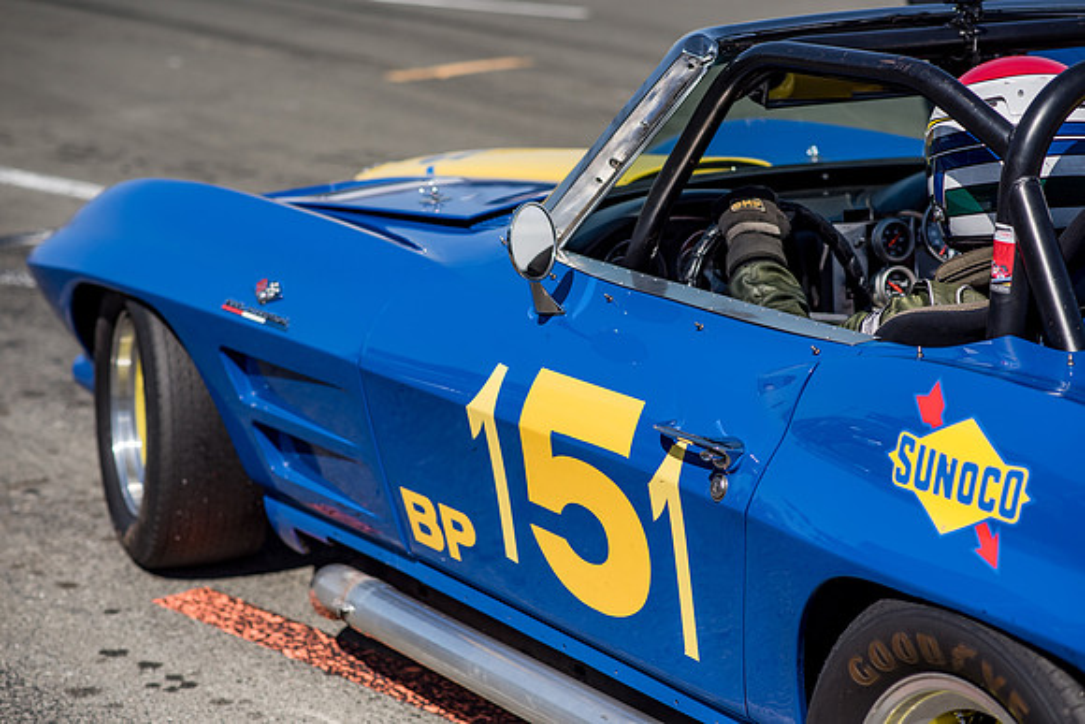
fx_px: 2562
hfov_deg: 23.9
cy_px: 362
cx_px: 542
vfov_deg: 16.1
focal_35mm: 85
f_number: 3.5
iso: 125
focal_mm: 85
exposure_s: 1/6400
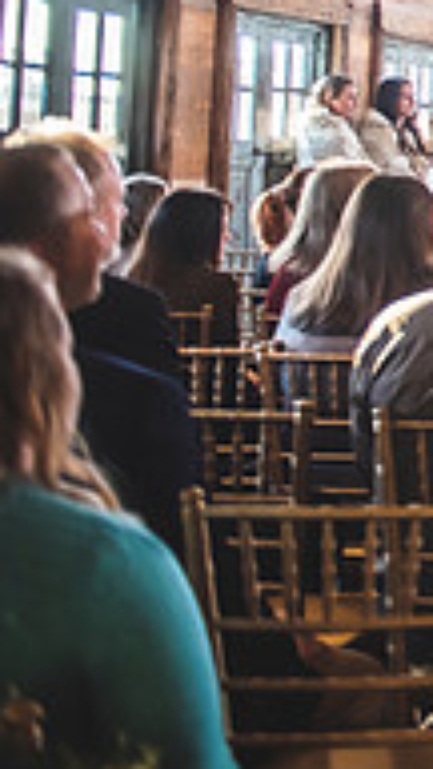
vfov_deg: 26.7
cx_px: 1159
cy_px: 42
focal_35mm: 76
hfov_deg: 11.7
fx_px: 1551
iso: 500
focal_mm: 24
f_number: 2.8
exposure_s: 1/160
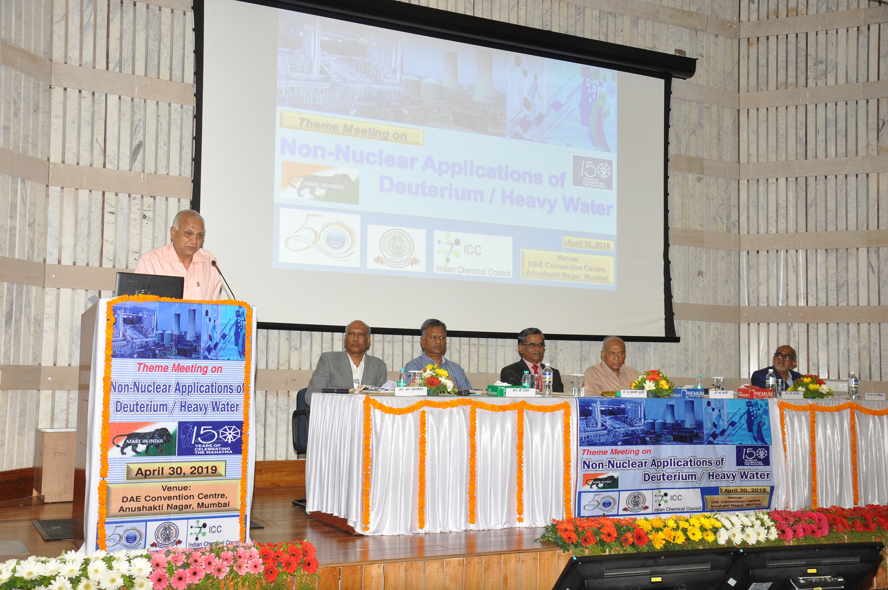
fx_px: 1035
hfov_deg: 46.4
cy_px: 295
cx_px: 444
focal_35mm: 42
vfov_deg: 31.8
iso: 1600
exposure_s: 1/125
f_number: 6.3
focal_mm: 28
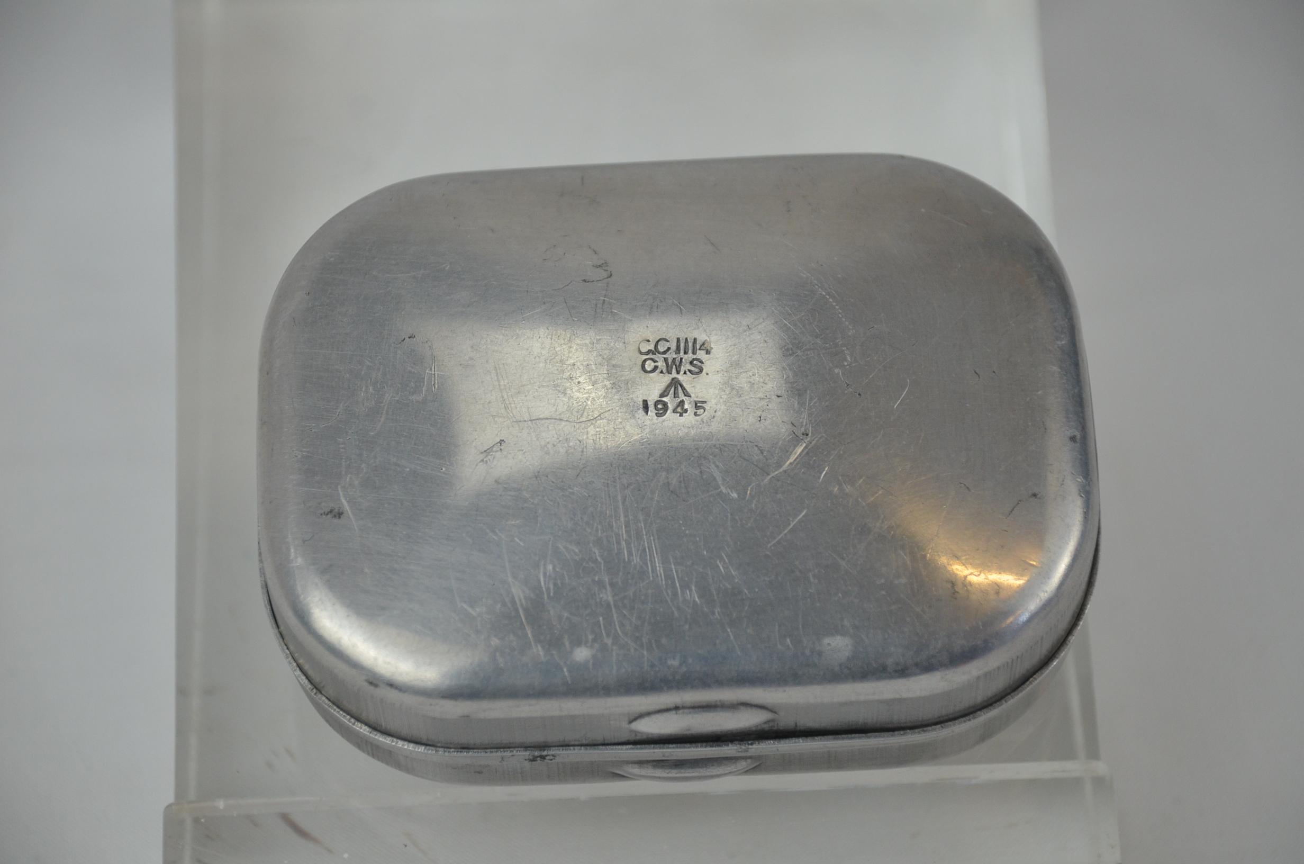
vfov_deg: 9.6
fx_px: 5151
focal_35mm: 142
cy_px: 432
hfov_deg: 14.4
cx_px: 652
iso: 800
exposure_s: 1/160
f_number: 5.6
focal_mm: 95
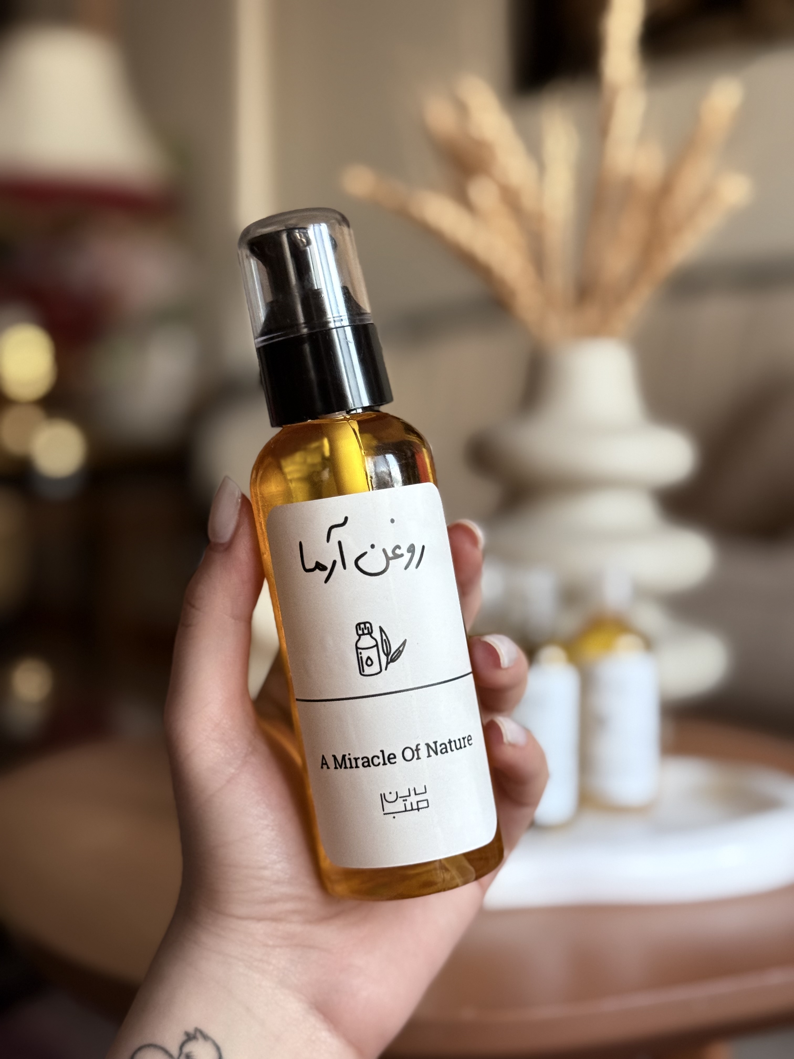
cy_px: 530
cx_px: 397
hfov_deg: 30.3
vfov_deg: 39.7
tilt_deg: -4.1
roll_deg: -0.3
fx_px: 1468
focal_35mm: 48
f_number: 1.78
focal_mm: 6.76
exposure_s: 1/40
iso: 320
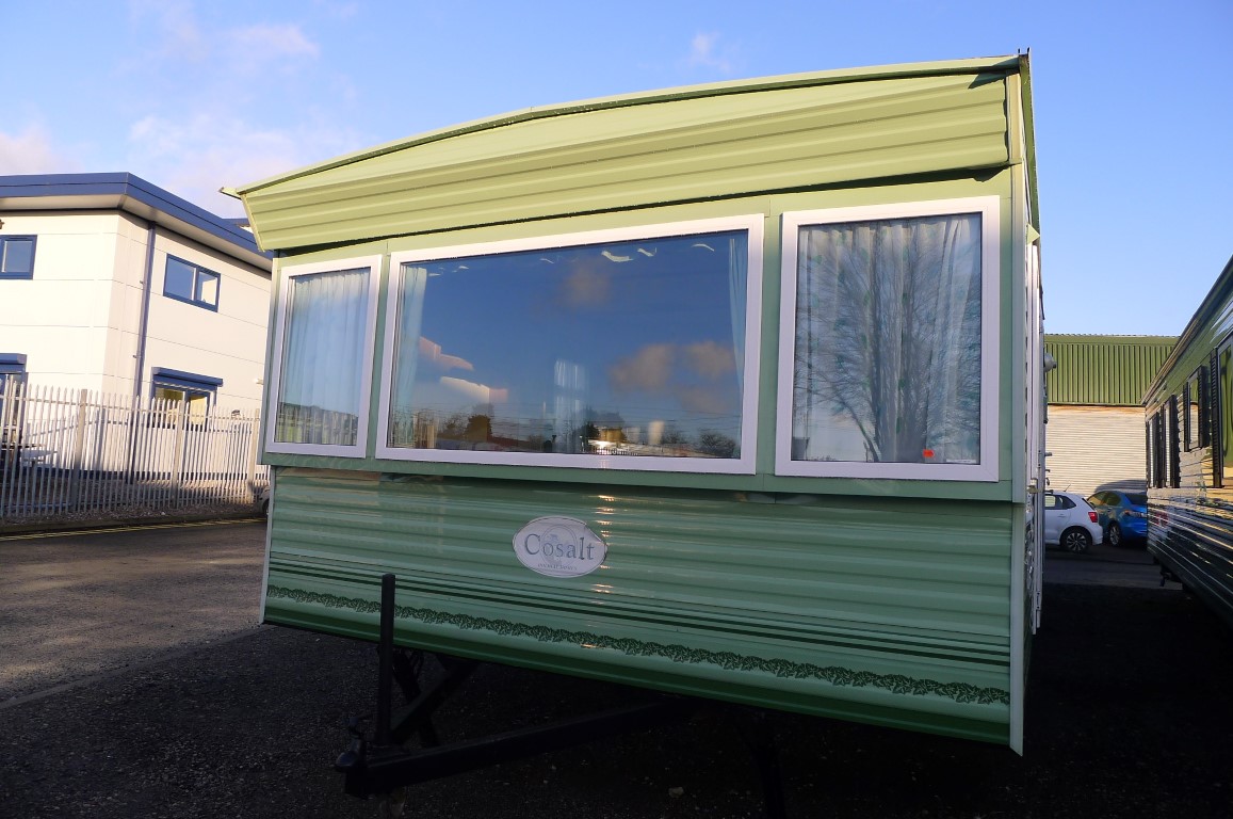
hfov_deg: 73.8
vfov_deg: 53.0
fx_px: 821
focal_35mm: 24
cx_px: 616
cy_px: 410
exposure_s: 1/400
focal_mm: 5.1
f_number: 2.8
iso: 80
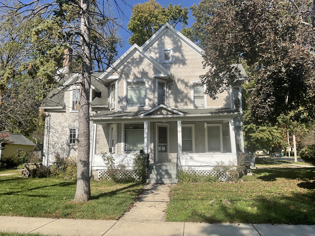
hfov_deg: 61.7
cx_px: 158
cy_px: 118
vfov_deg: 48.2
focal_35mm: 29
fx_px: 264
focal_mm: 3
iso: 20
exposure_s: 1/2058
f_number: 1.8
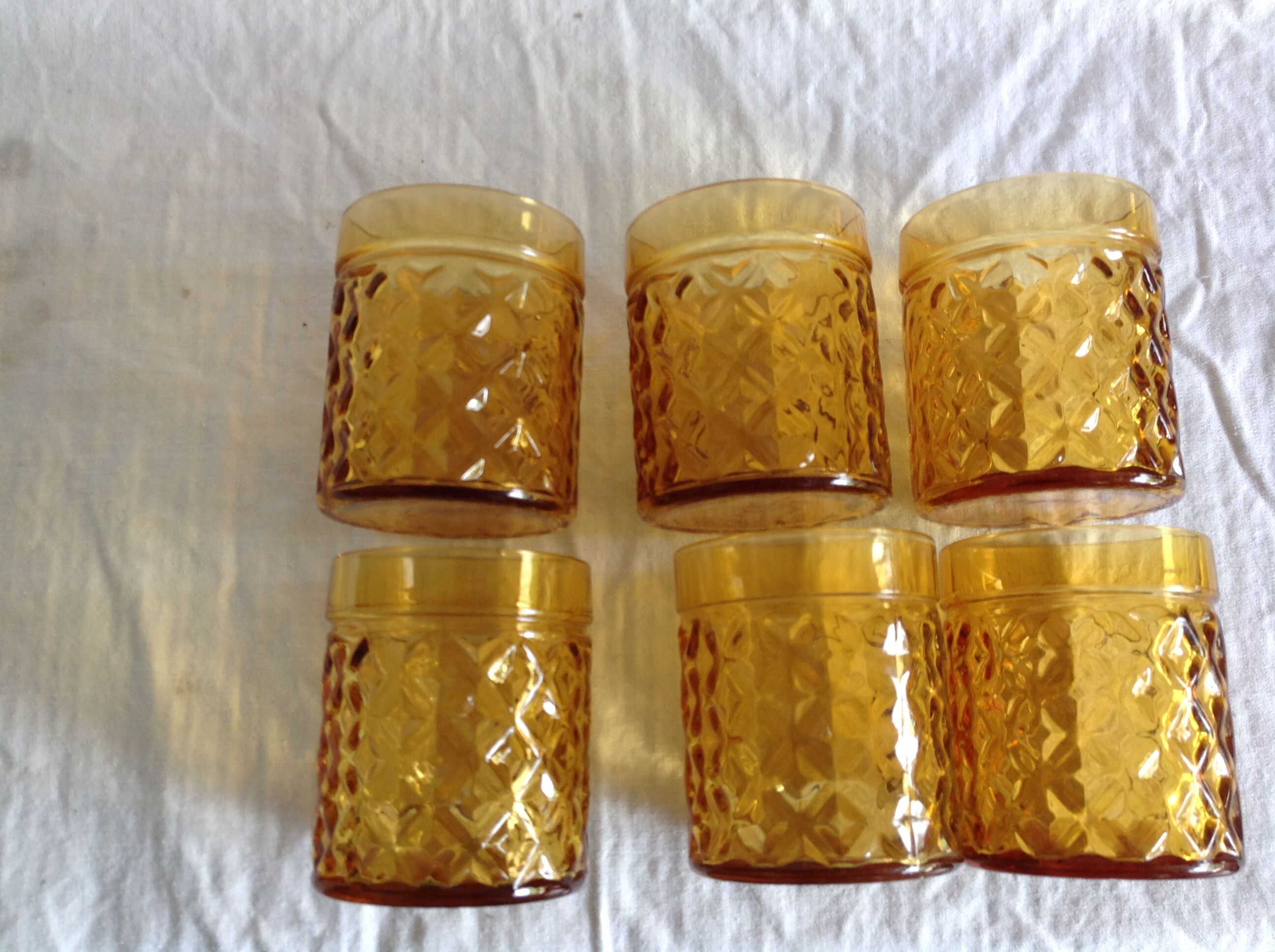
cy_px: 476
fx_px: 1287
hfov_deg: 52.7
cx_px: 638
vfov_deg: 40.6
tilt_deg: -78.3
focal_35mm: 35
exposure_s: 1/24
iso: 50
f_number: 2.4
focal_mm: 4.28
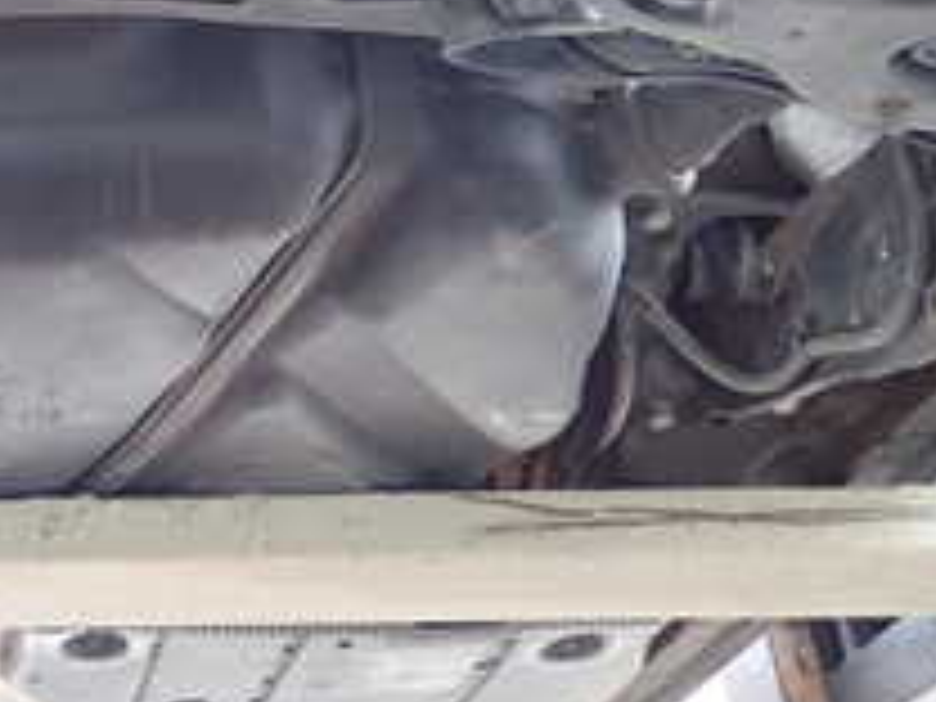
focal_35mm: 72
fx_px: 1947
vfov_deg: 19.8
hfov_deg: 24.5
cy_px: 4
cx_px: -180
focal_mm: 4.5
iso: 200
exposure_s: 1/60
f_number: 2
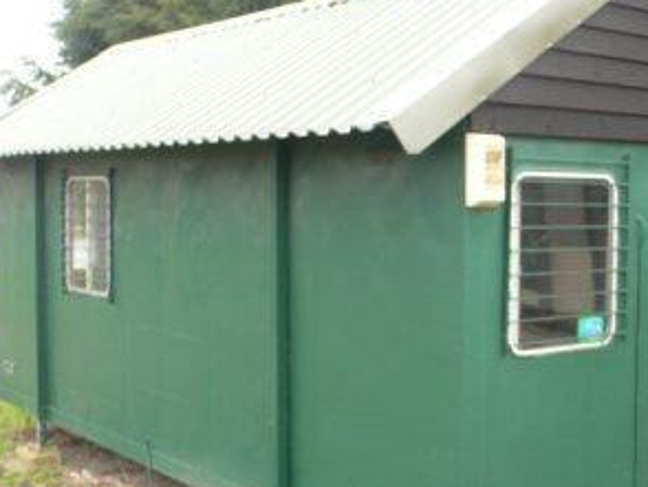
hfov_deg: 32.9
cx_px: 436
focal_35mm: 58
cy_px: 258
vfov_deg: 25.3
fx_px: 1087
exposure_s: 1/80
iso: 80
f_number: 3.2
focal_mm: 7.5
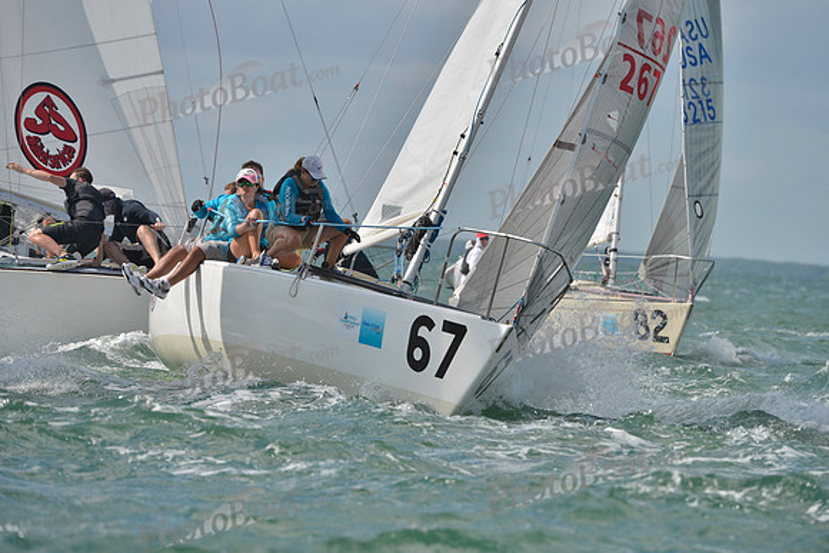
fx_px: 7831
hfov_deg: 6.1
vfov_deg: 4.0
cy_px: 276
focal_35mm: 340
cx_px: 414
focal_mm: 340
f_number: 8
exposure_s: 1/1000
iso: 200
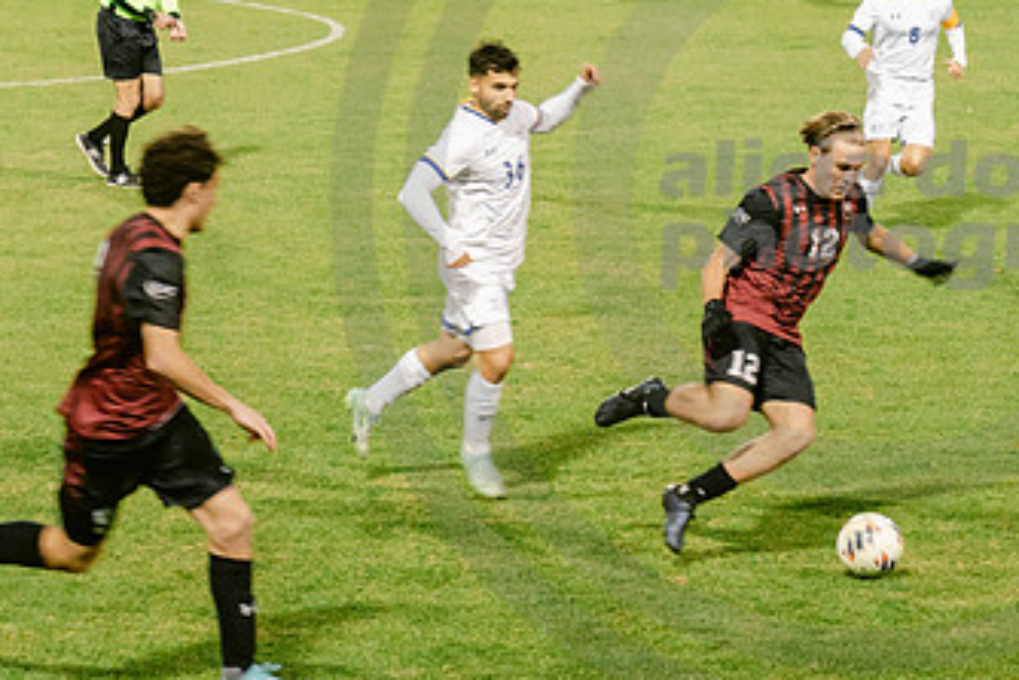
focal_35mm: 193
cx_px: 1158
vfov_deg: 7.1
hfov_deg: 10.5
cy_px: 251
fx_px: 5465
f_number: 4.5
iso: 2000
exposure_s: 1/200
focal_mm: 70
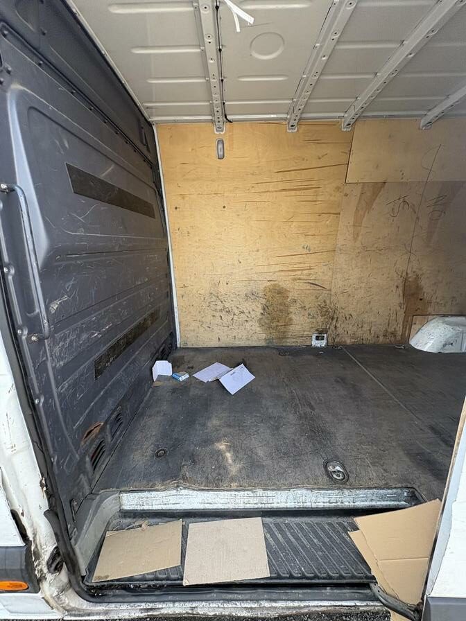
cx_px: 233
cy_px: 310
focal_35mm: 14
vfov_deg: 102.1
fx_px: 251
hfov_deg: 85.7
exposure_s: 1/154
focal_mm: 2.22
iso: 64
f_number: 2.2
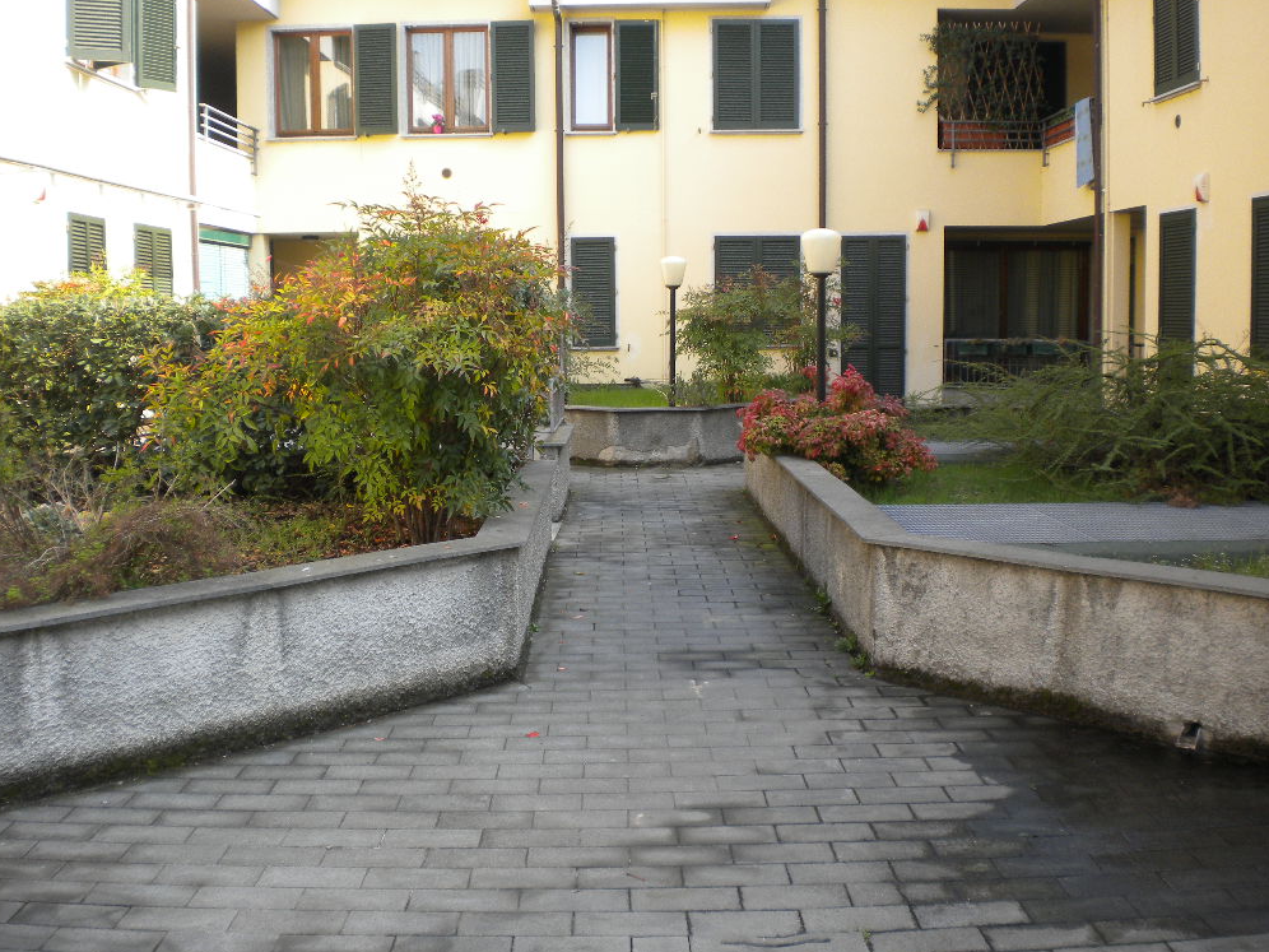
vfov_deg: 39.7
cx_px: 641
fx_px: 1320
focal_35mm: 36
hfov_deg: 51.4
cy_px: 470
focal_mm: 6.3
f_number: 4.6
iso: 113
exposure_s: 1/166
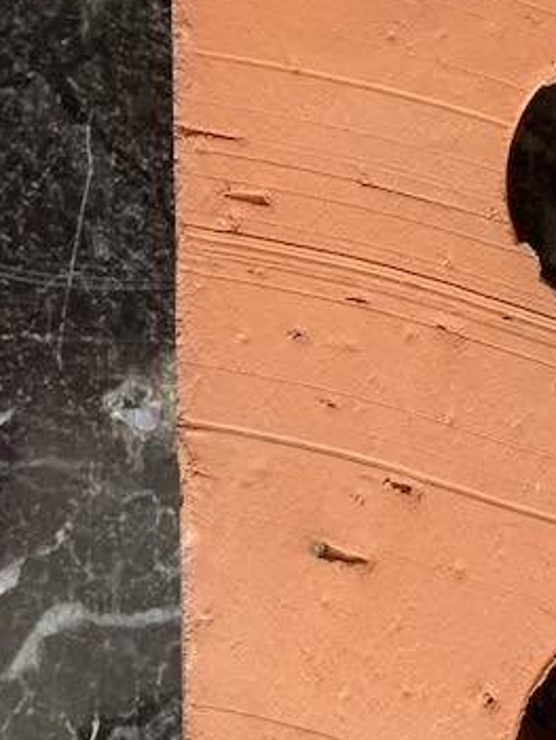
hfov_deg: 15.0
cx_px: 687
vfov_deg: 20.5
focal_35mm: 95
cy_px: 207
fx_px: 2032
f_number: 1.8
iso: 320
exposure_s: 1/60
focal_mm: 4.25
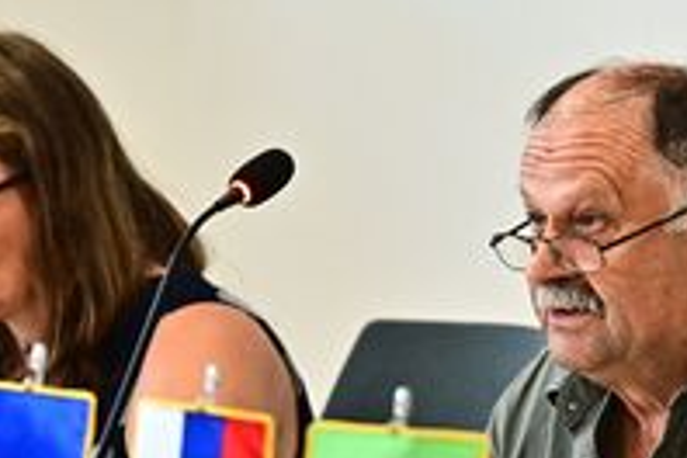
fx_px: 6946
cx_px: 663
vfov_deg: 3.8
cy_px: 510
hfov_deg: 5.7
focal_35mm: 364
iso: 2000
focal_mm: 160
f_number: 5
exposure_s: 1/60
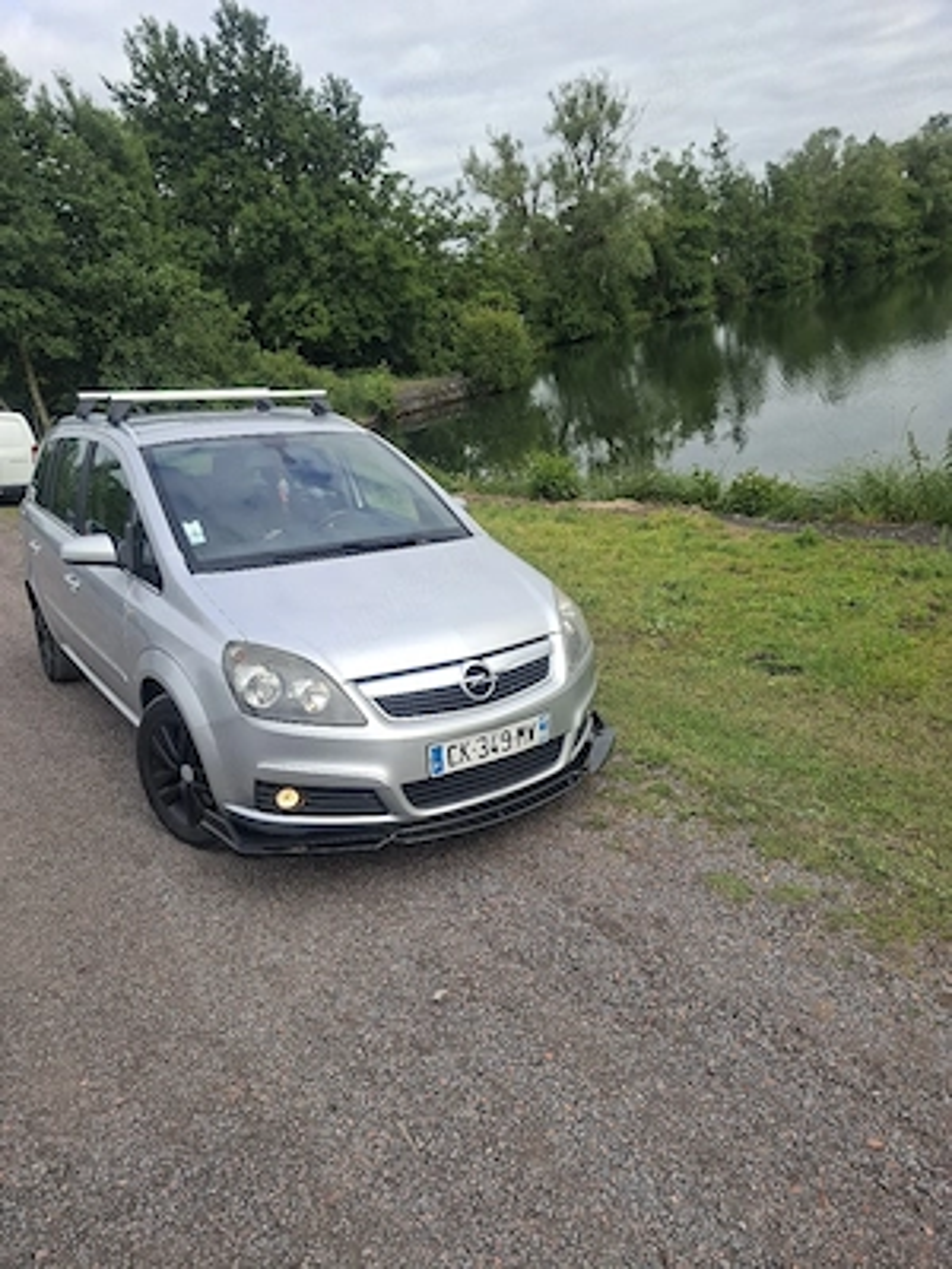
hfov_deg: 58.9
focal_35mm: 23
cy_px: 634
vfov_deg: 73.9
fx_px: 843
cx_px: 476
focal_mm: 5.54
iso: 50
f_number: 1.8
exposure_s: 1/909
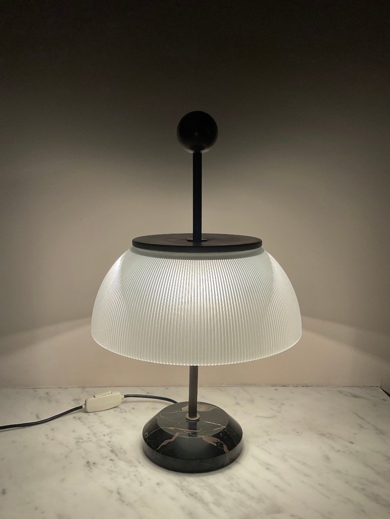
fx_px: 436
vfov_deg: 61.7
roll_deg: -0.5
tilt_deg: -6.4
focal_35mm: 29
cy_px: 260
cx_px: 195
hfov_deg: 48.2
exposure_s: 1/50
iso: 40
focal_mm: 3
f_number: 1.8
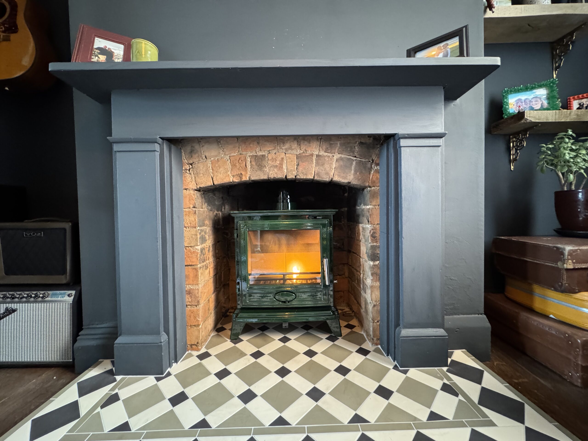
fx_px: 238
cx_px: 294
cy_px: 220
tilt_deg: -1.5
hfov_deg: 102.1
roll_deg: +1.4
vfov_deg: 85.7
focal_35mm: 14
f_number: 2.2
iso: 800
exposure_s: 1/33
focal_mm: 2.22
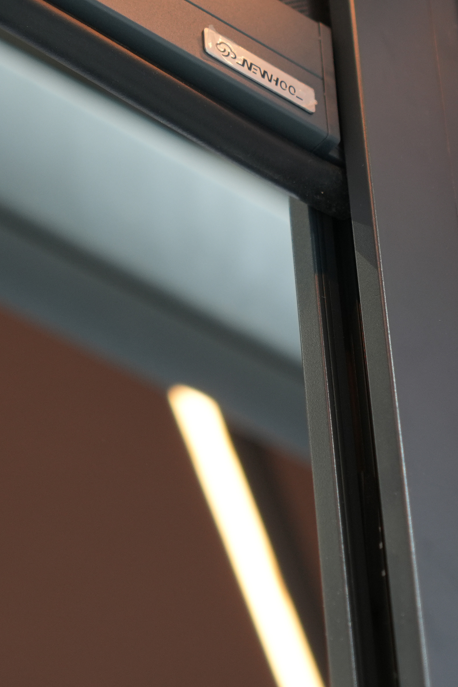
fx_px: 3721
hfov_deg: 7.0
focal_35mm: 195
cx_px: 252
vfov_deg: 10.5
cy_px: 160
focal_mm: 50
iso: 200
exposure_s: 1/160
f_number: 2.8
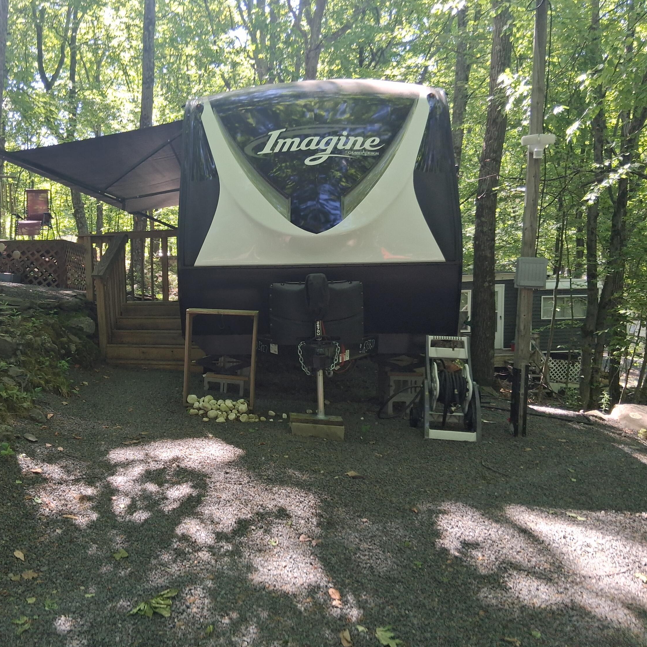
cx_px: 234
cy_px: 323
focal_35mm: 31
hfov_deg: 51.9
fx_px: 656
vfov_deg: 52.5
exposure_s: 1/120
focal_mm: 3.98
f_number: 1.8
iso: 50
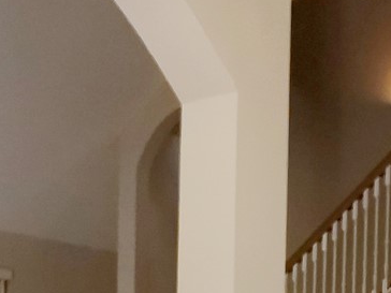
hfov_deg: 21.4
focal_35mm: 90
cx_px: 342
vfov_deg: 15.2
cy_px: 435
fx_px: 1017
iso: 64
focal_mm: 2.35
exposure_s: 1/120
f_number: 2.2
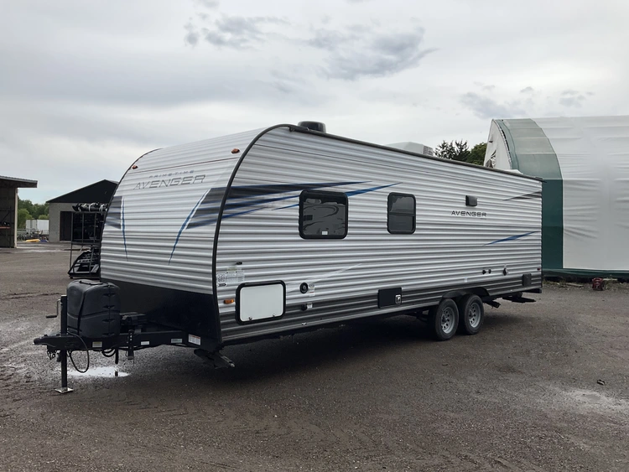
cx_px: 314
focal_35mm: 29
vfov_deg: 48.3
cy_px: 236
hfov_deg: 61.6
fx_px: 527
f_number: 1.8
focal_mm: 3
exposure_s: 1/1912
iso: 25
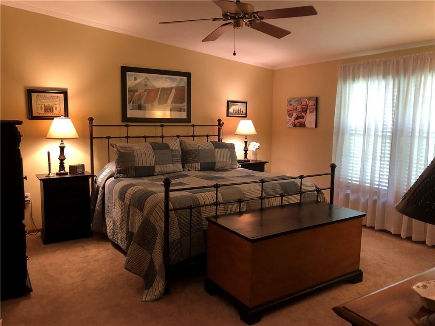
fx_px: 352
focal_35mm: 28
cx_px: 218
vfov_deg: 49.7
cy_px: 163
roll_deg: +0.0
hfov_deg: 63.4
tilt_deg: -7.3
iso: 64
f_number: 1.8
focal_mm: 3.99
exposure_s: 1/15
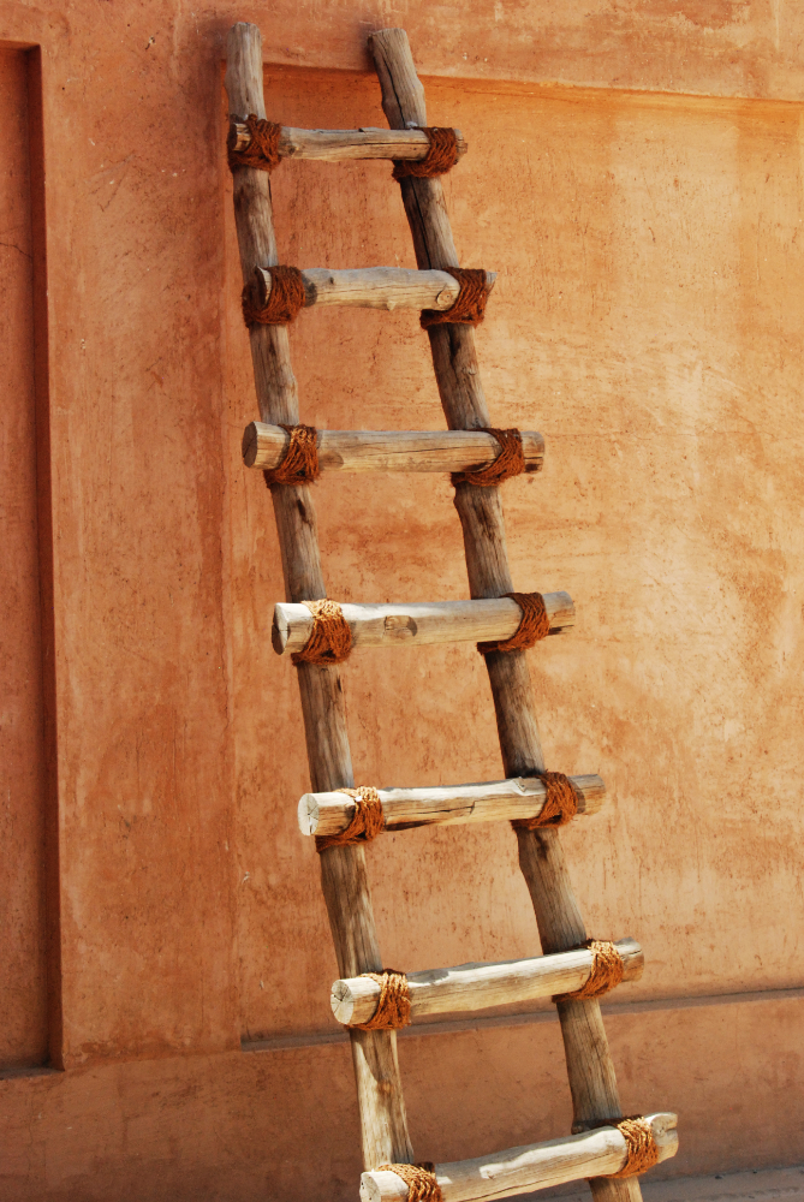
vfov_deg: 27.0
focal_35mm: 75
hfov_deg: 18.2
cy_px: 601
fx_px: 2506
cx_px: 402
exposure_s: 1/640
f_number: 8
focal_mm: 50
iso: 640
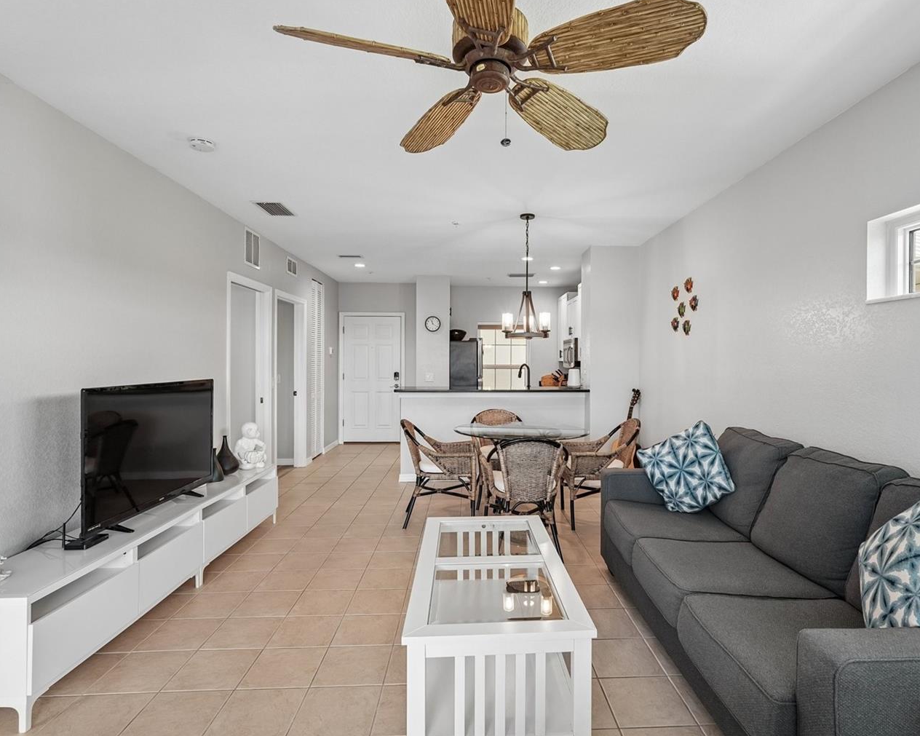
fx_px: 533
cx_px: 493
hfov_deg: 81.4
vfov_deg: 69.2
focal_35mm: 20
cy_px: 356
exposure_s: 1/20
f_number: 8
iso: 400
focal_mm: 16.5
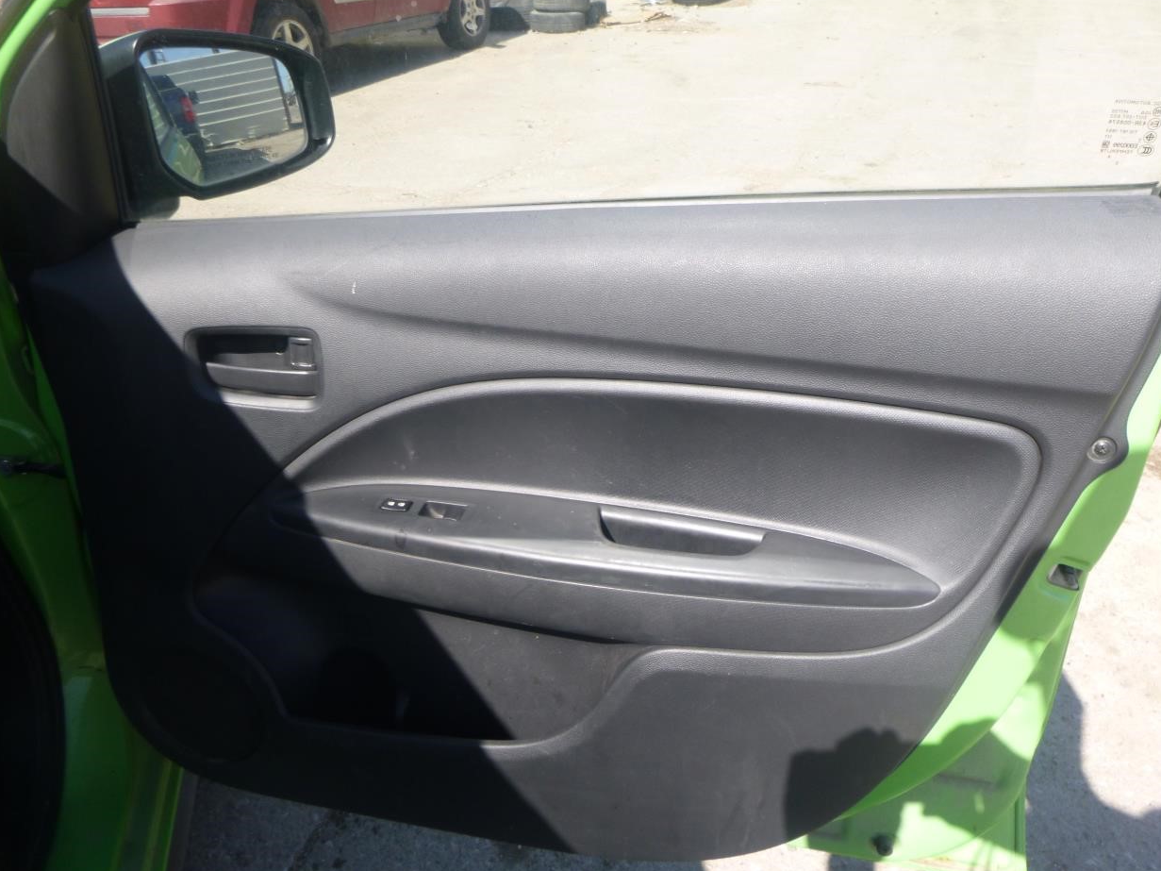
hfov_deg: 67.3
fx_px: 872
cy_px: 444
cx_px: 585
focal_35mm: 26
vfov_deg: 53.1
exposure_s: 1/250
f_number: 3.9
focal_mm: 4.5
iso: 100
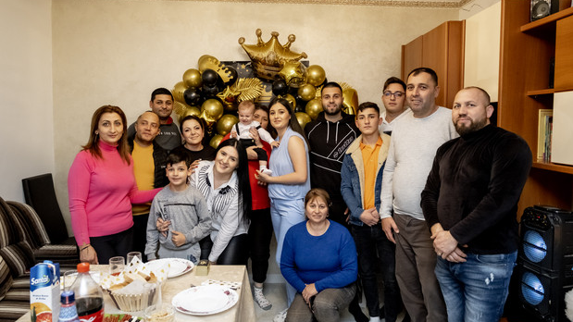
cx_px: 281
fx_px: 395
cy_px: 143
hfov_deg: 71.9
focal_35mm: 26
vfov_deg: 44.3
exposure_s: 1/160
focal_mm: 16
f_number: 2.8
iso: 2000
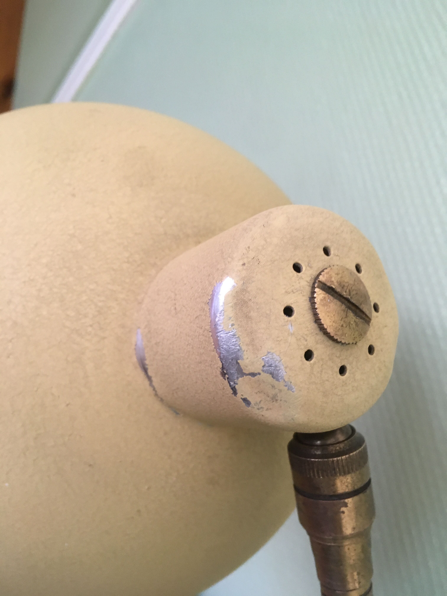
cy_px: 298
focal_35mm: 29
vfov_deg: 61.7
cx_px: 224
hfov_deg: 48.2
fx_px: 499
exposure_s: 1/33
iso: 160
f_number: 2.2
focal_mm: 4.15
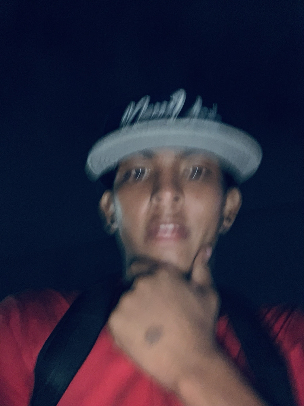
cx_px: 152
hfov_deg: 44.2
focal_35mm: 32
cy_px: 203
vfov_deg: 56.8
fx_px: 375
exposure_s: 1/16
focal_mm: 2.87
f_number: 2.2
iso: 320
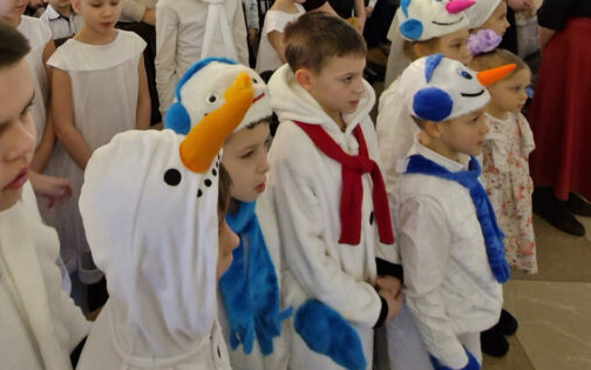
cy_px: -62
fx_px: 451
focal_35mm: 28
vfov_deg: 35.9
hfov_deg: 65.6
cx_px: 224
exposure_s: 1/50
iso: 250
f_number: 2.2
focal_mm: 1.74
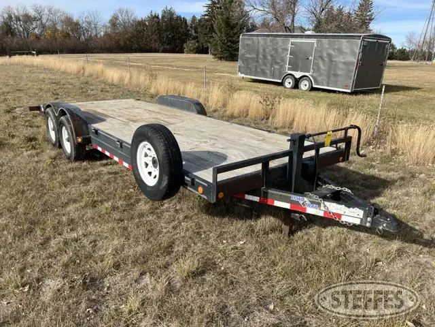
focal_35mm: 26
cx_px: 218
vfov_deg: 53.1
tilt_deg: -18.3
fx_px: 327
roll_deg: -0.7
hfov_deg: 67.3
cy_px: 164
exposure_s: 1/2695
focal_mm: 5.7
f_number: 1.5
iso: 50
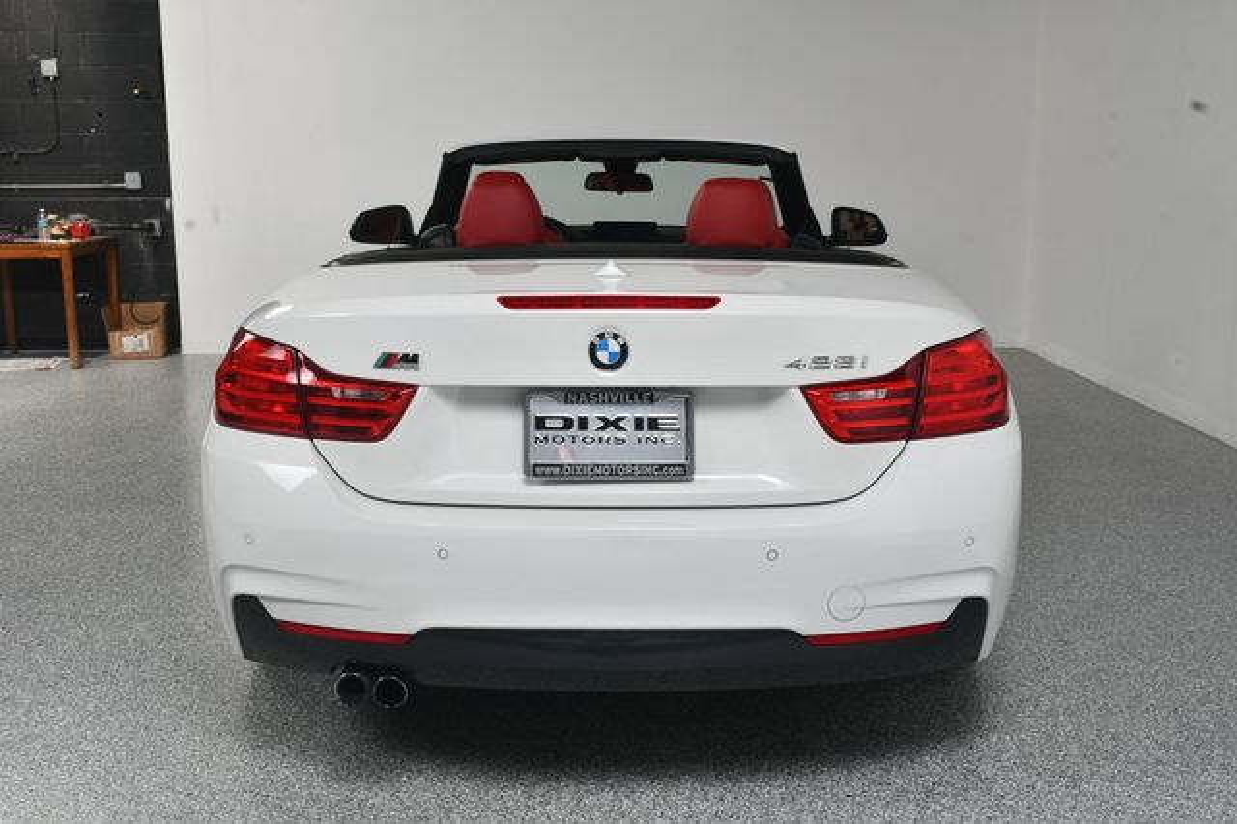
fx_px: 1339
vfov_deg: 34.2
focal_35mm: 39
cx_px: 618
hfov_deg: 49.6
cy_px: 412
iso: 100
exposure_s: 1/160
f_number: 13
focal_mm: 26
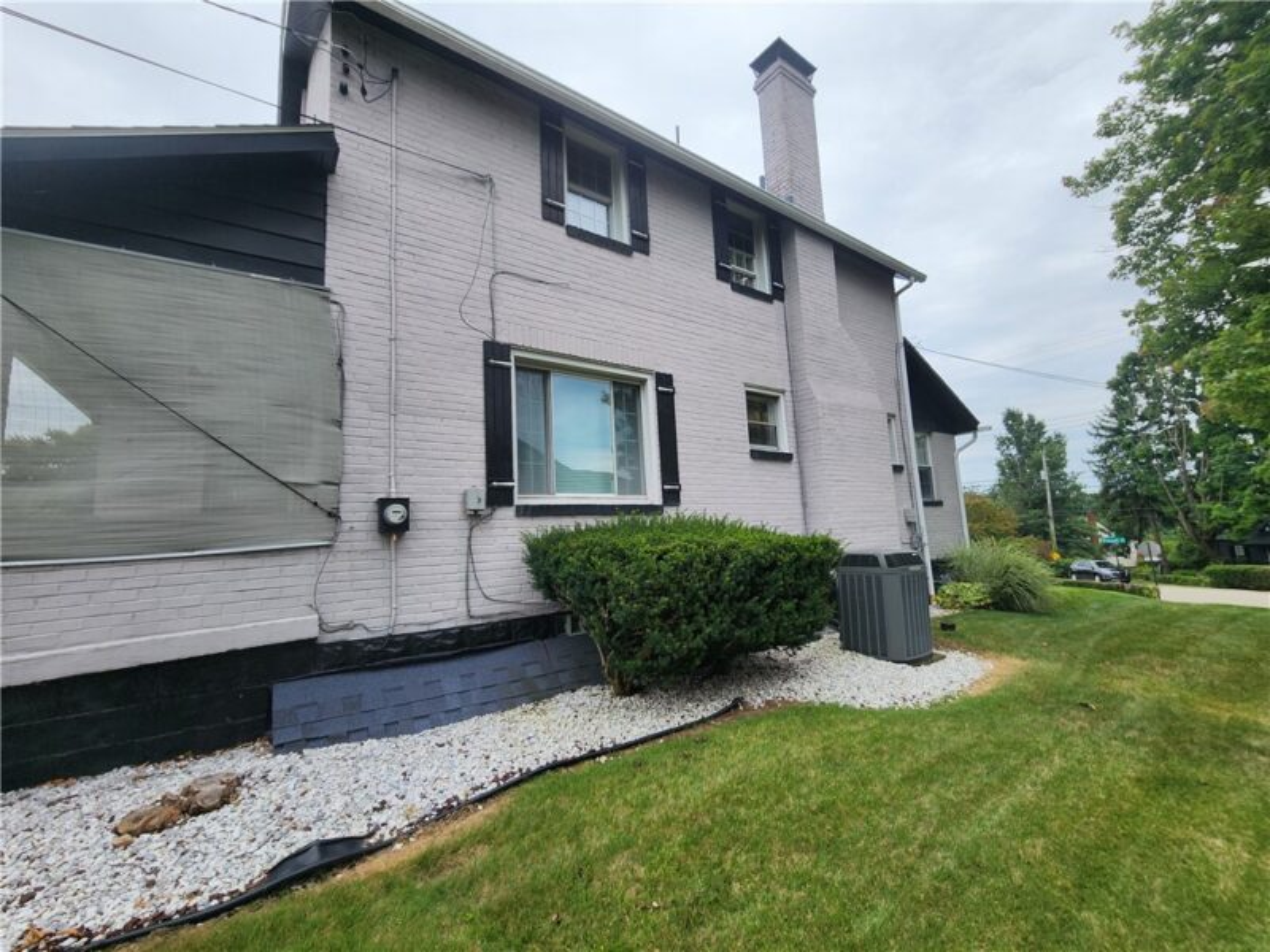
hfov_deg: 106.2
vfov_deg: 89.9
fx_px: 477
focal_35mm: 13
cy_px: 476
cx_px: 635
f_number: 2.2
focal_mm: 2.2
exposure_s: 1/746
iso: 50
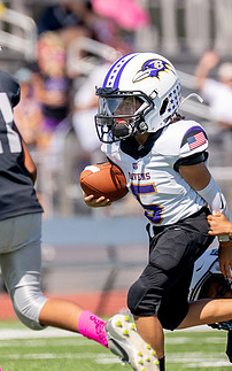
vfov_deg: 3.1
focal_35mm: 683
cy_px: 163
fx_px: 6906
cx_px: 112
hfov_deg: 1.9
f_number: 2.8
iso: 200
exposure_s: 1/5000
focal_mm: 200
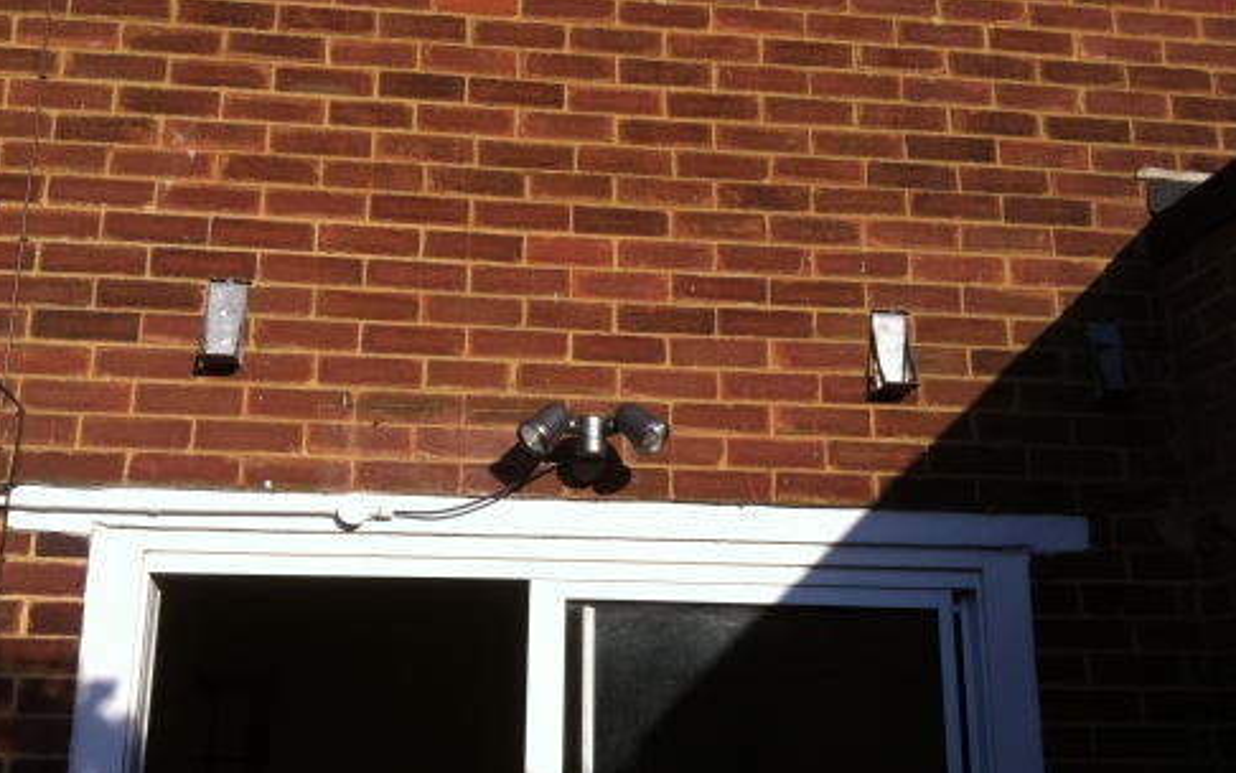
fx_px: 1314
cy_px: 437
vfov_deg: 32.7
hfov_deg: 50.4
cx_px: 595
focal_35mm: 39
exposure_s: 1/1257
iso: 80
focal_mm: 3.85
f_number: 2.8
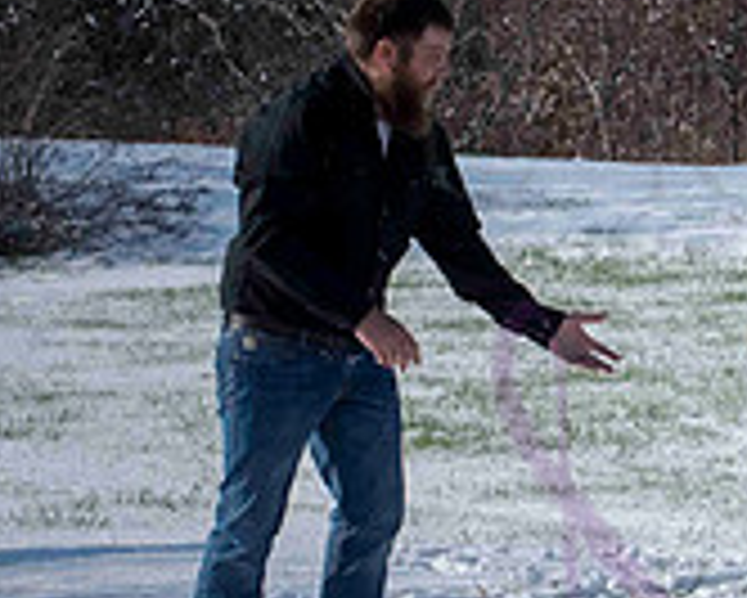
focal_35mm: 262
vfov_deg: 5.9
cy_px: 366
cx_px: 1251
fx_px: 5796
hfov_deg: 7.2
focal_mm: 80
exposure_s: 1/1000
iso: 640
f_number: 14
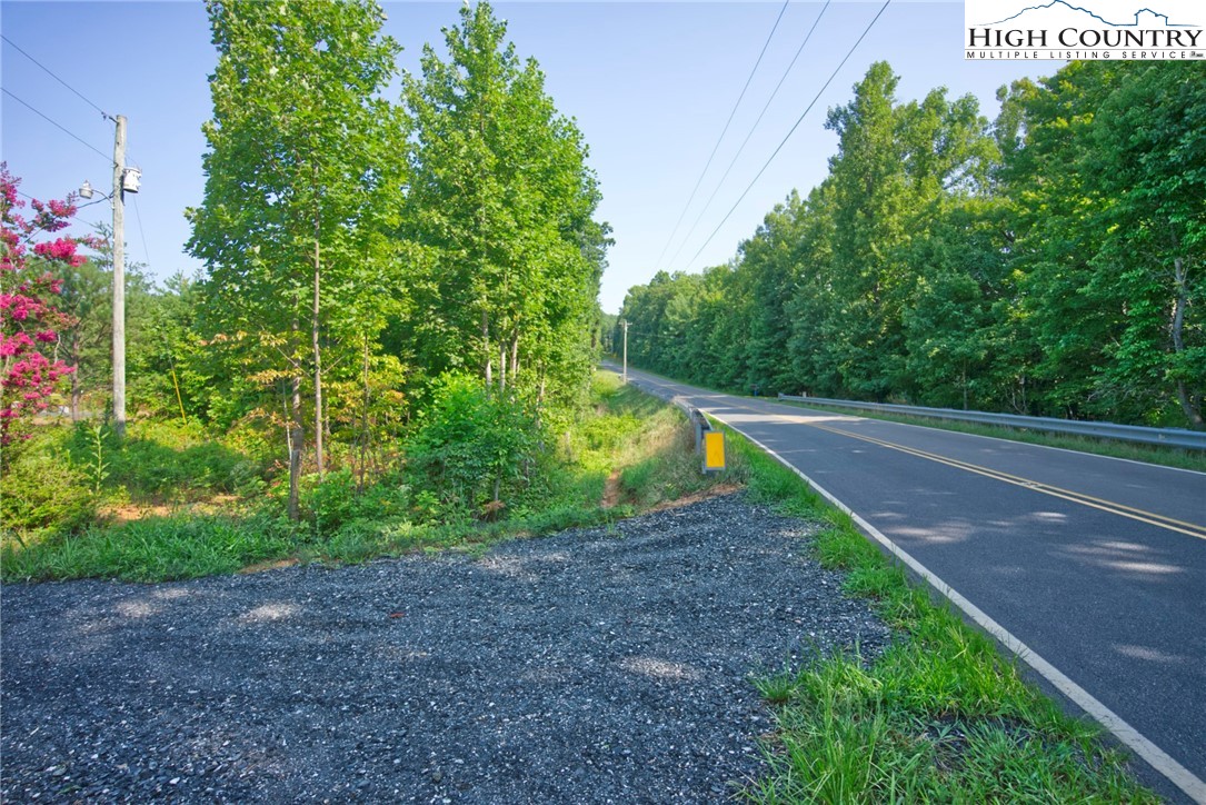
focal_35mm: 17
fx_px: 570
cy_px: 402
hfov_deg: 93.3
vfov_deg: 70.5
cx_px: 603
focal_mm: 17
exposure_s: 1/1600
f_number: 2.8
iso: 200
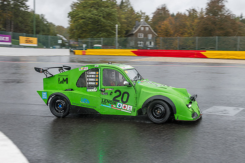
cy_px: 95
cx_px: 131
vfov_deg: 26.0
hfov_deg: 38.3
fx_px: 353
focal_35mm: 52
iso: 250
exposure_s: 1/250
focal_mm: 35
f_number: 5
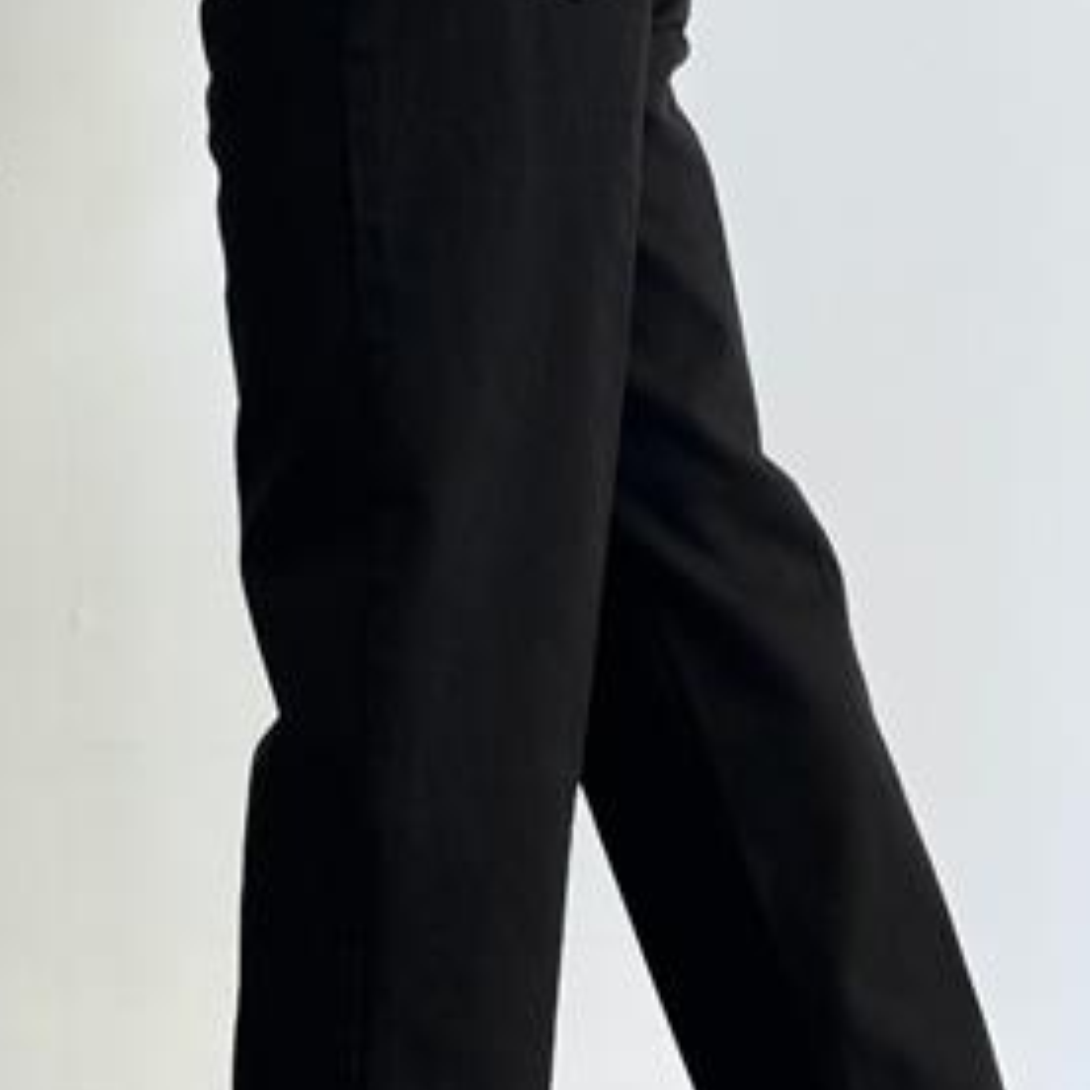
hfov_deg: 21.1
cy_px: 523
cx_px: 462
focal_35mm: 82
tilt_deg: -1.7
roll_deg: -0.5
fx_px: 2921
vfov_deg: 21.1
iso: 64
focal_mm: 6.76
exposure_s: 1/155
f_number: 1.78
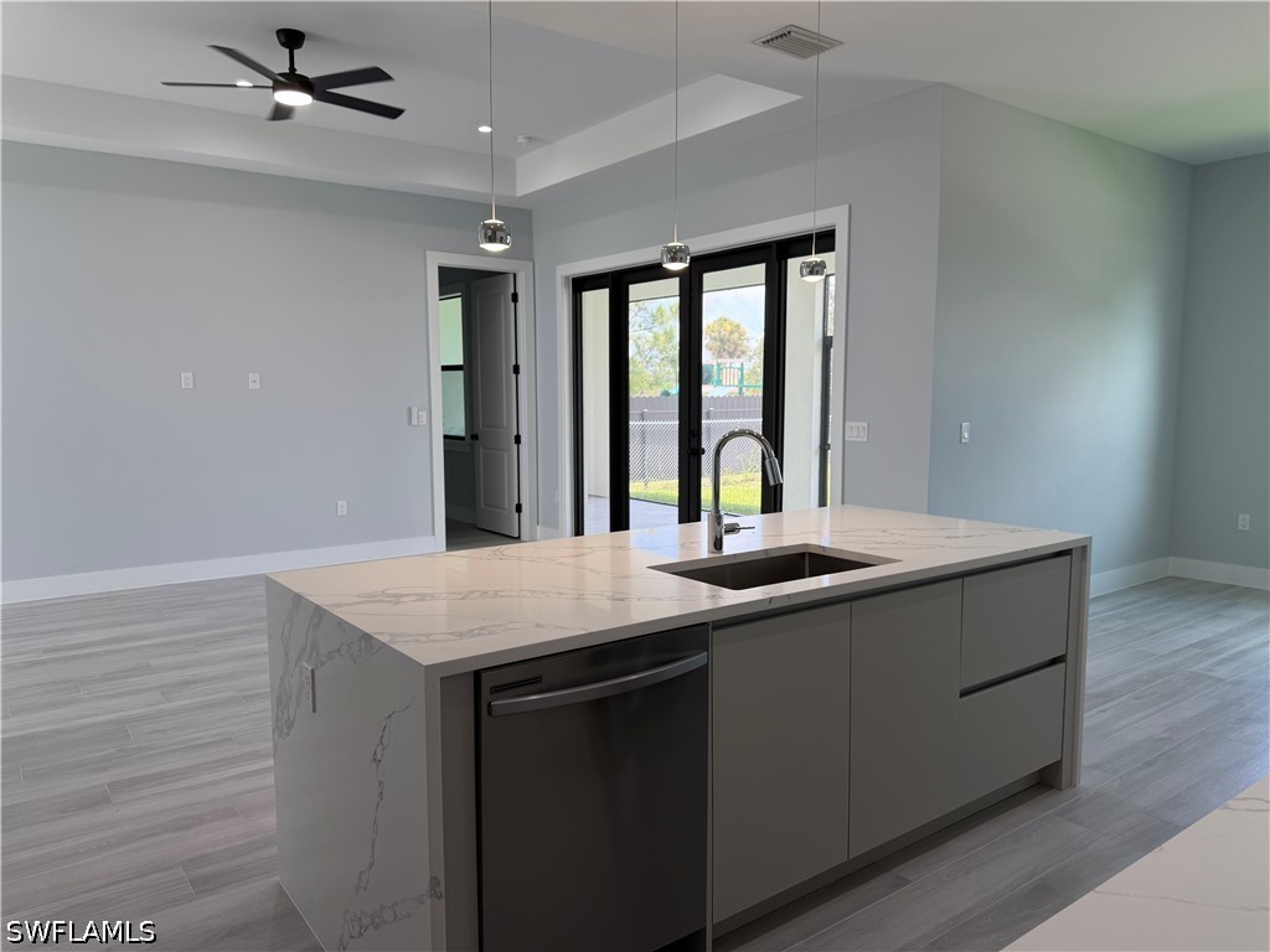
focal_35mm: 24
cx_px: 635
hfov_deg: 71.6
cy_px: 476
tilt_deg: -6.5
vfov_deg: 56.8
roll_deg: +1.2
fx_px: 881
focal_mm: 6.76
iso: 80
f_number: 1.78
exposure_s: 1/211
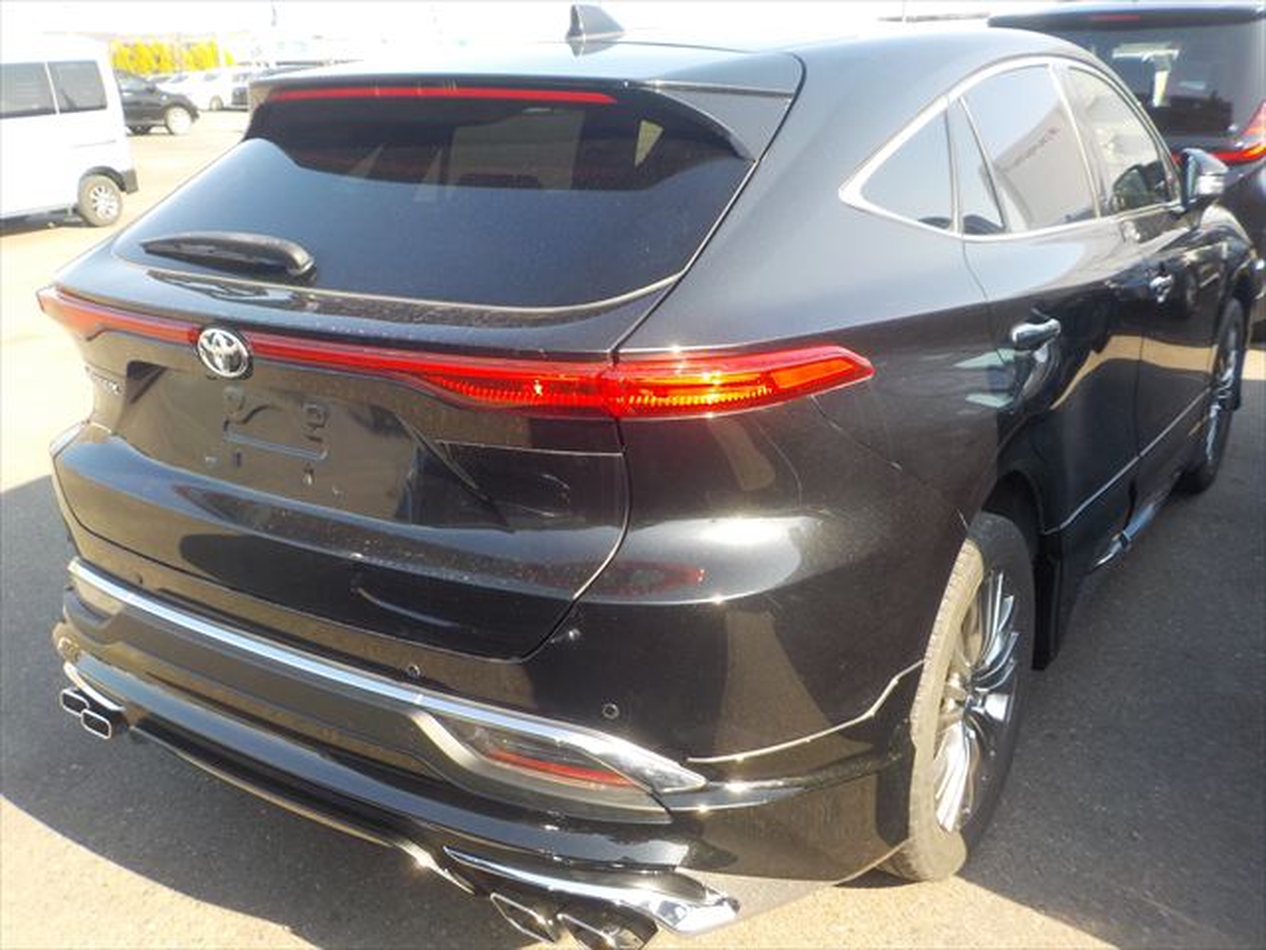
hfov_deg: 60.0
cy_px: 475
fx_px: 1097
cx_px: 633
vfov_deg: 46.8
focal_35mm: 30
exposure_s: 1/200
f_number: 3.3
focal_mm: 4.1
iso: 125
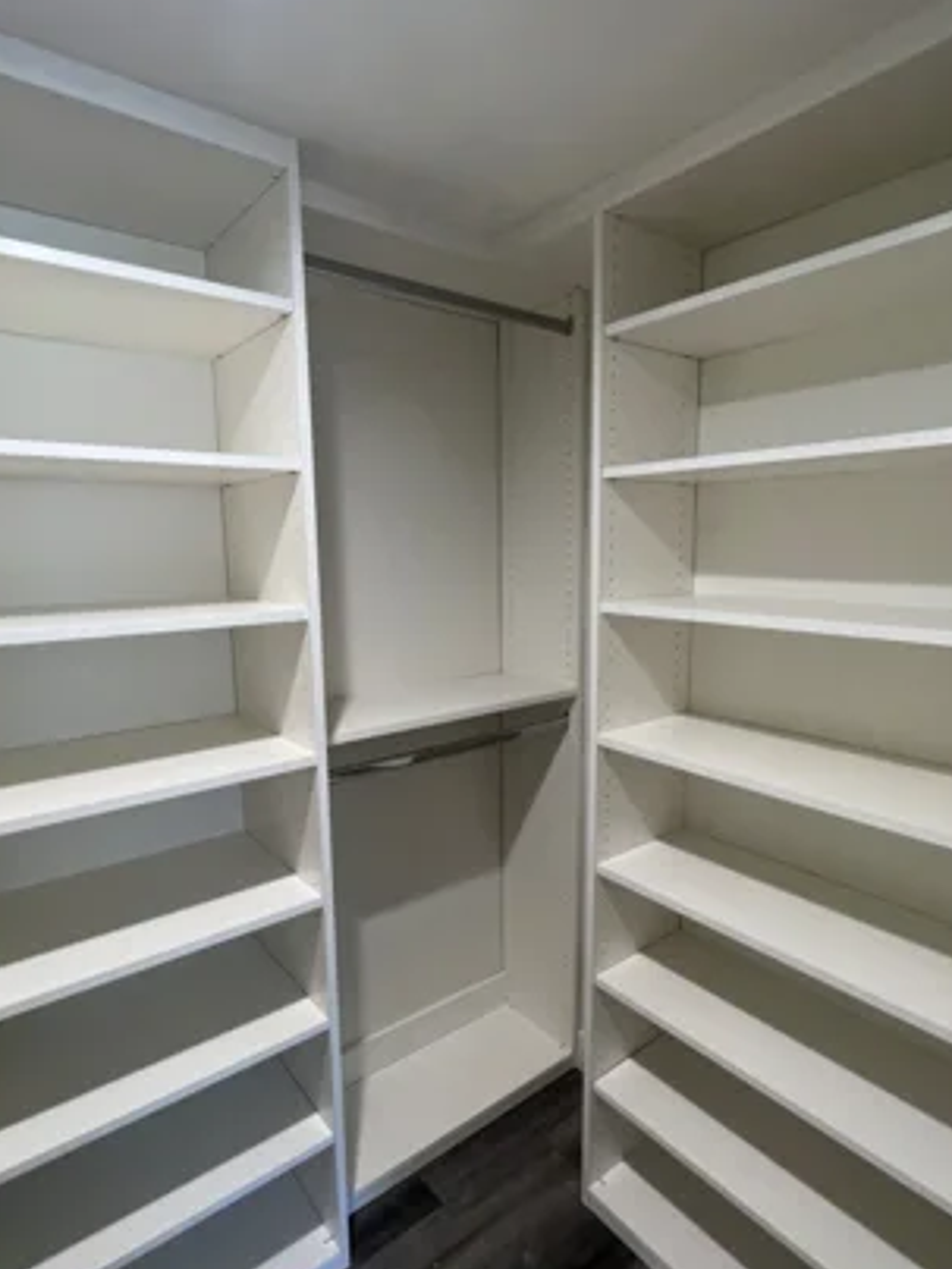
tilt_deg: -8.4
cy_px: 653
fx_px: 660
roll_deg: +1.5
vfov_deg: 87.7
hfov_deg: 71.6
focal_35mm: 18
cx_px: 465
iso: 160
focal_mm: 1.57
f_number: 1.8
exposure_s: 1/60
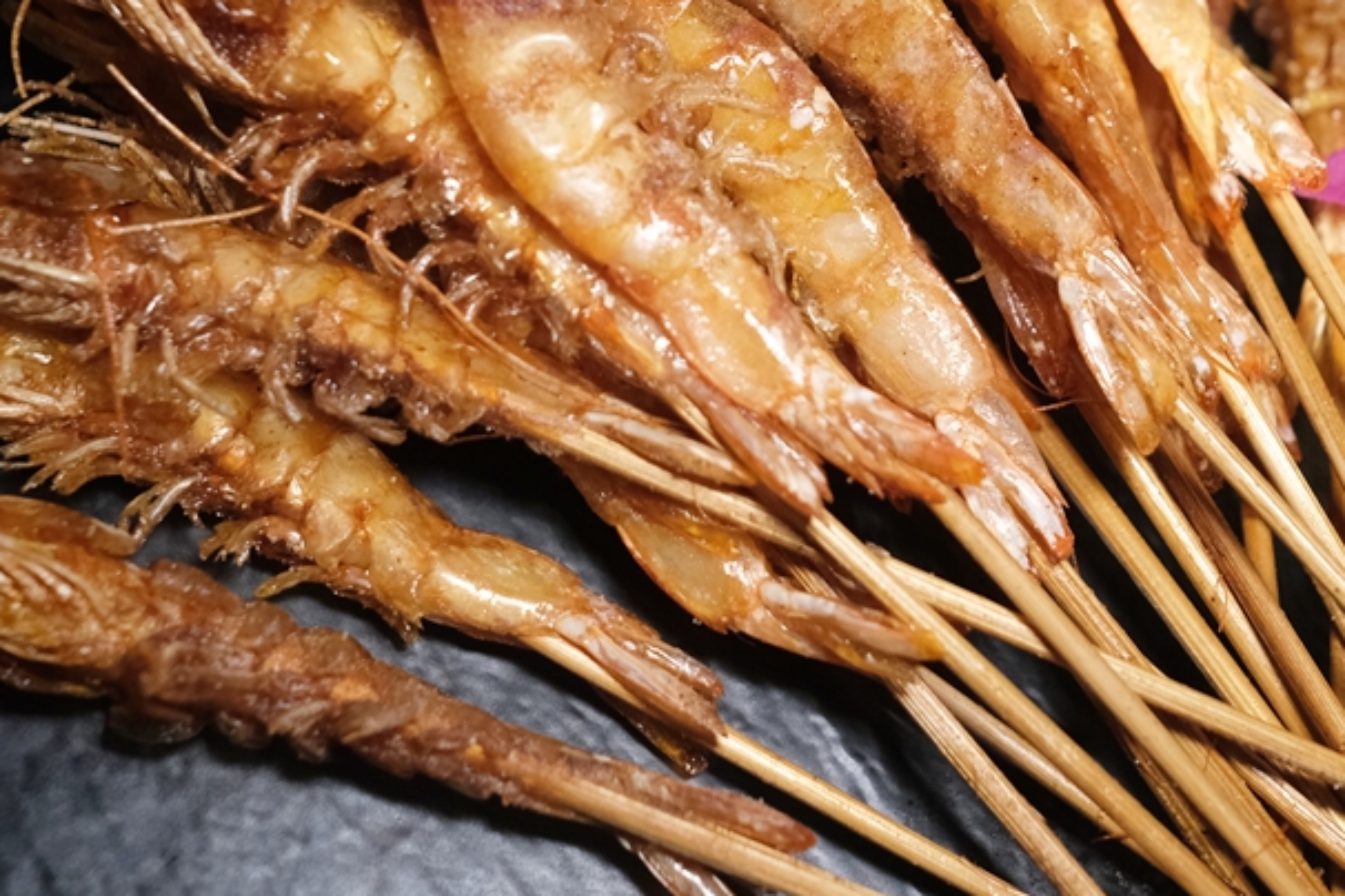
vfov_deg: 25.7
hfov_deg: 38.2
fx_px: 1943
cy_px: 237
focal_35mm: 52
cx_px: 728
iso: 2000
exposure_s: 1/280
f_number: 2.8
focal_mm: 23
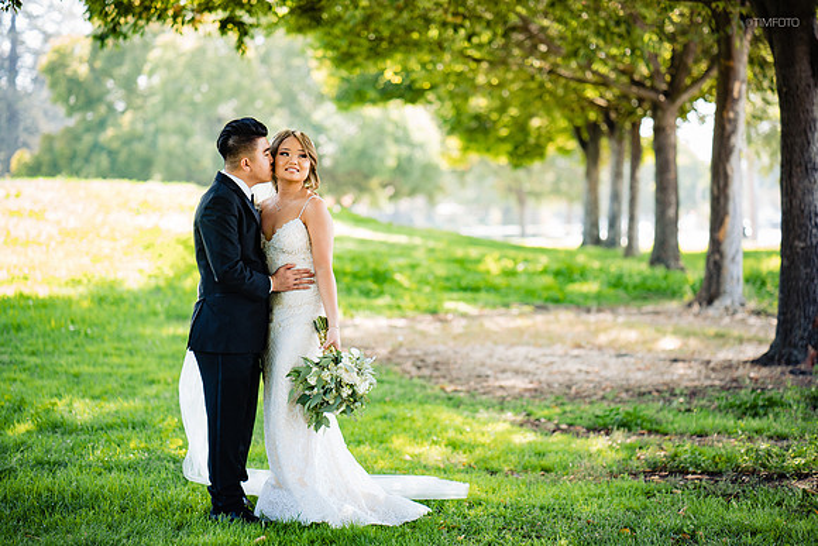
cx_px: 398
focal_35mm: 89
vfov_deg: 15.3
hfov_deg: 22.8
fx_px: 2030
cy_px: 264
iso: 160
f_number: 2
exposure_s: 1/200
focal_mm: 85
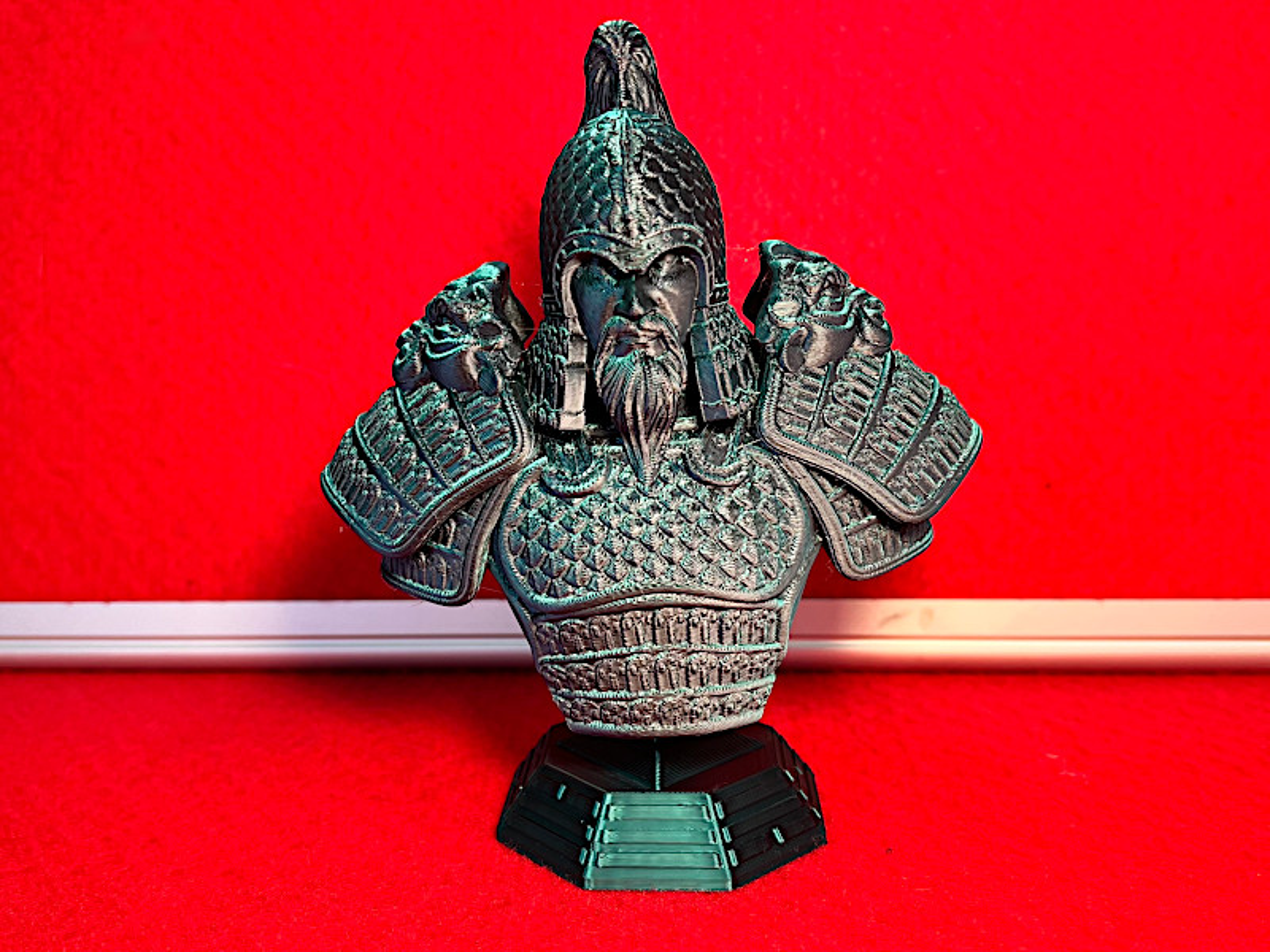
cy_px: 476
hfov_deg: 67.3
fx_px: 954
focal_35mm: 26
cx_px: 635
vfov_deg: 53.1
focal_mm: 5.7
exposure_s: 1/121
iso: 125
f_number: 1.5
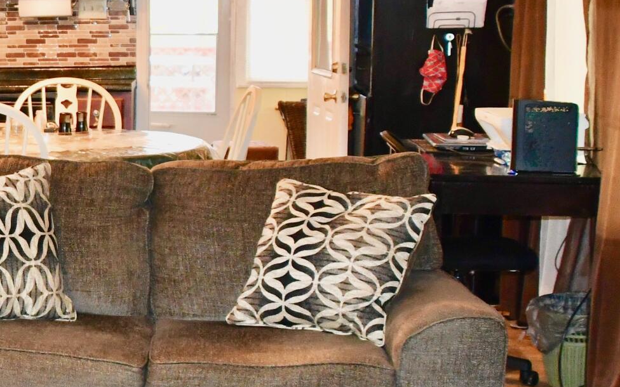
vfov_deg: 13.9
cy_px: 121
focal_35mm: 94
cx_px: -246
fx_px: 1588
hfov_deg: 19.8
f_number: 3.5
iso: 1800
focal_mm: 20
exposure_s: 1/60
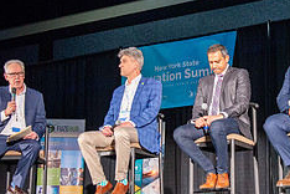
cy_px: 88
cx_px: 196
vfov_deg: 14.5
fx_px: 757
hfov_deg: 21.6
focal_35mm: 94
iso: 2000
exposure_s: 1/200
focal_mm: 38
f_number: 4.2
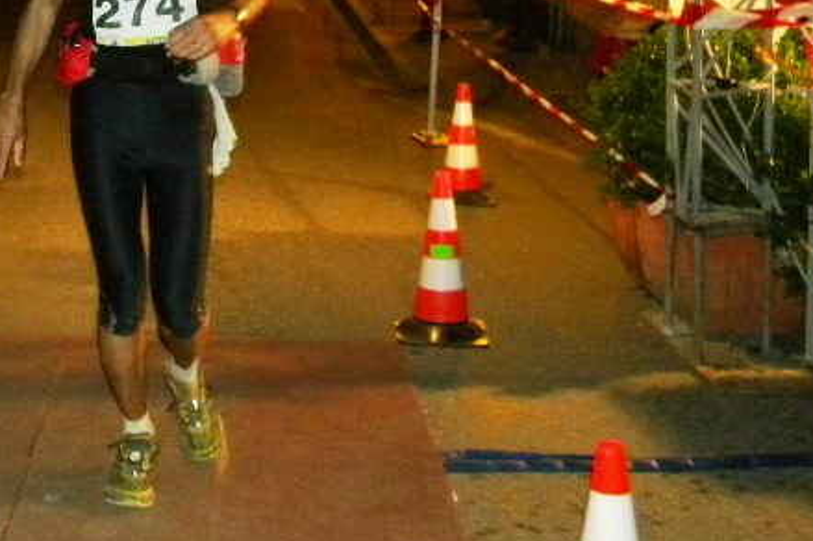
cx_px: -106
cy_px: -15
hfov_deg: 27.0
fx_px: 1534
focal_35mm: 68
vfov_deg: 19.4
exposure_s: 1/26
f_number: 3.5
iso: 400
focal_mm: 5
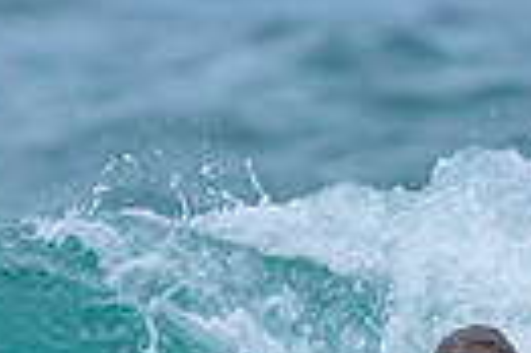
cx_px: 108
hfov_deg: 0.5
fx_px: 60164
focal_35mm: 4084
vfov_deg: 0.3
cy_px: 556
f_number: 6.3
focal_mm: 800
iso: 450
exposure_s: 1/2000
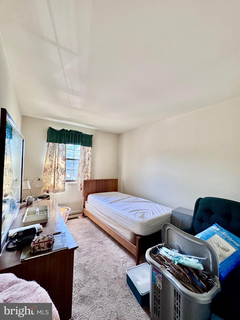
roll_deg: -2.6
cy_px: 160
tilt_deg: +2.3
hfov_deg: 85.7
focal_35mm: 14
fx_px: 129
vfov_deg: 102.1
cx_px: 120
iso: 250
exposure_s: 1/120
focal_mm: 2.22
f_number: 2.2
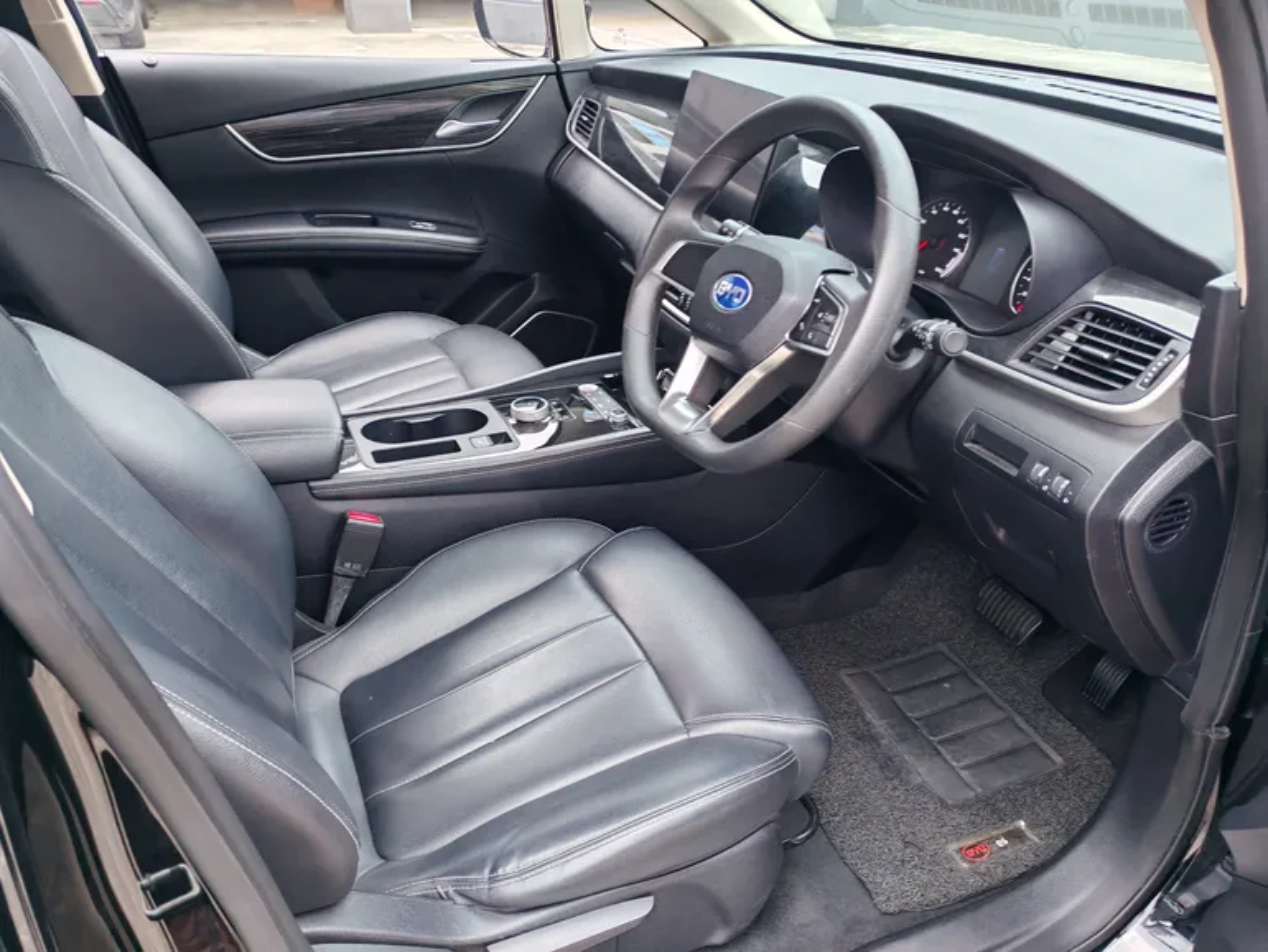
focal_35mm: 27
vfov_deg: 51.4
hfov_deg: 65.3
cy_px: 476
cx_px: 634
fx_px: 989
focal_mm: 5.52
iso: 80
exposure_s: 1/100
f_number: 1.95
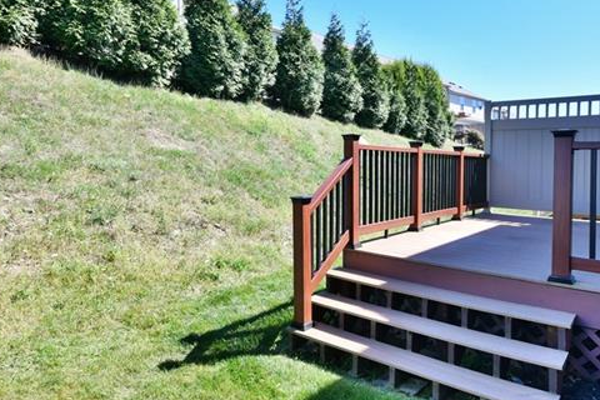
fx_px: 417
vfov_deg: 51.0
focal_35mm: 25
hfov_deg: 71.4
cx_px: 281
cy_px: 163
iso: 400
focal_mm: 10
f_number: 8
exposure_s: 1/160
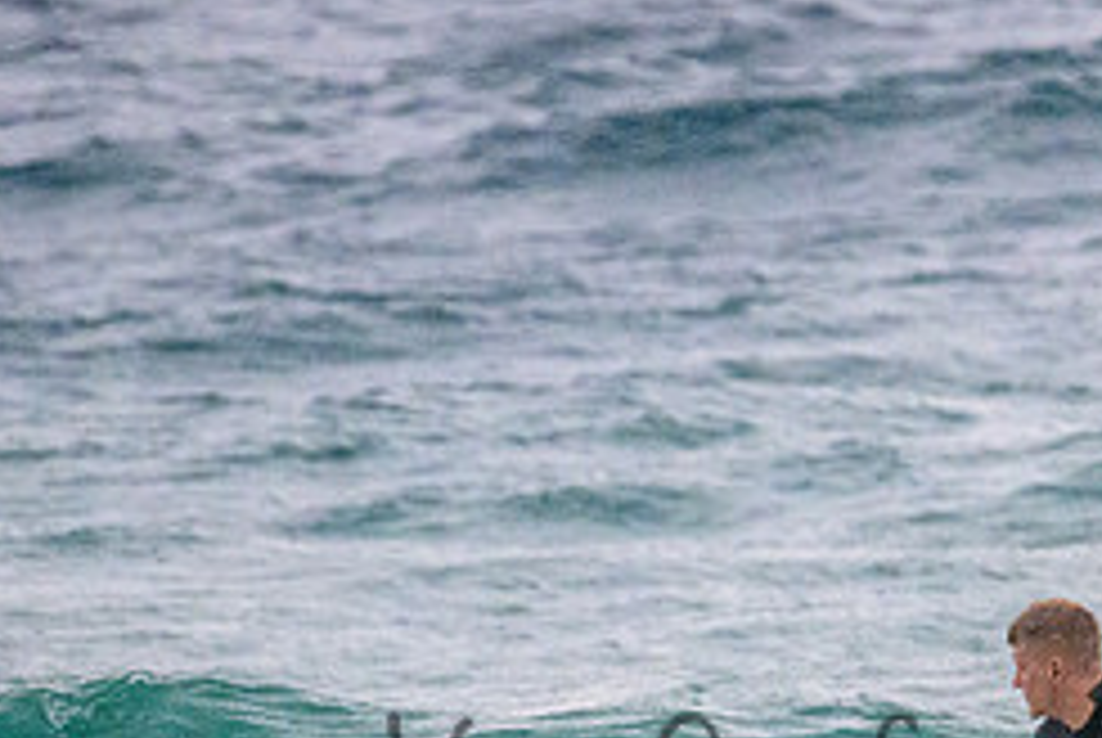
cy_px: 745
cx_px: 850
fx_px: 43488
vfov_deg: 1.0
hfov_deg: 1.5
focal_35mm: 1419
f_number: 11
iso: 8000
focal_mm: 600
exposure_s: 1/2000
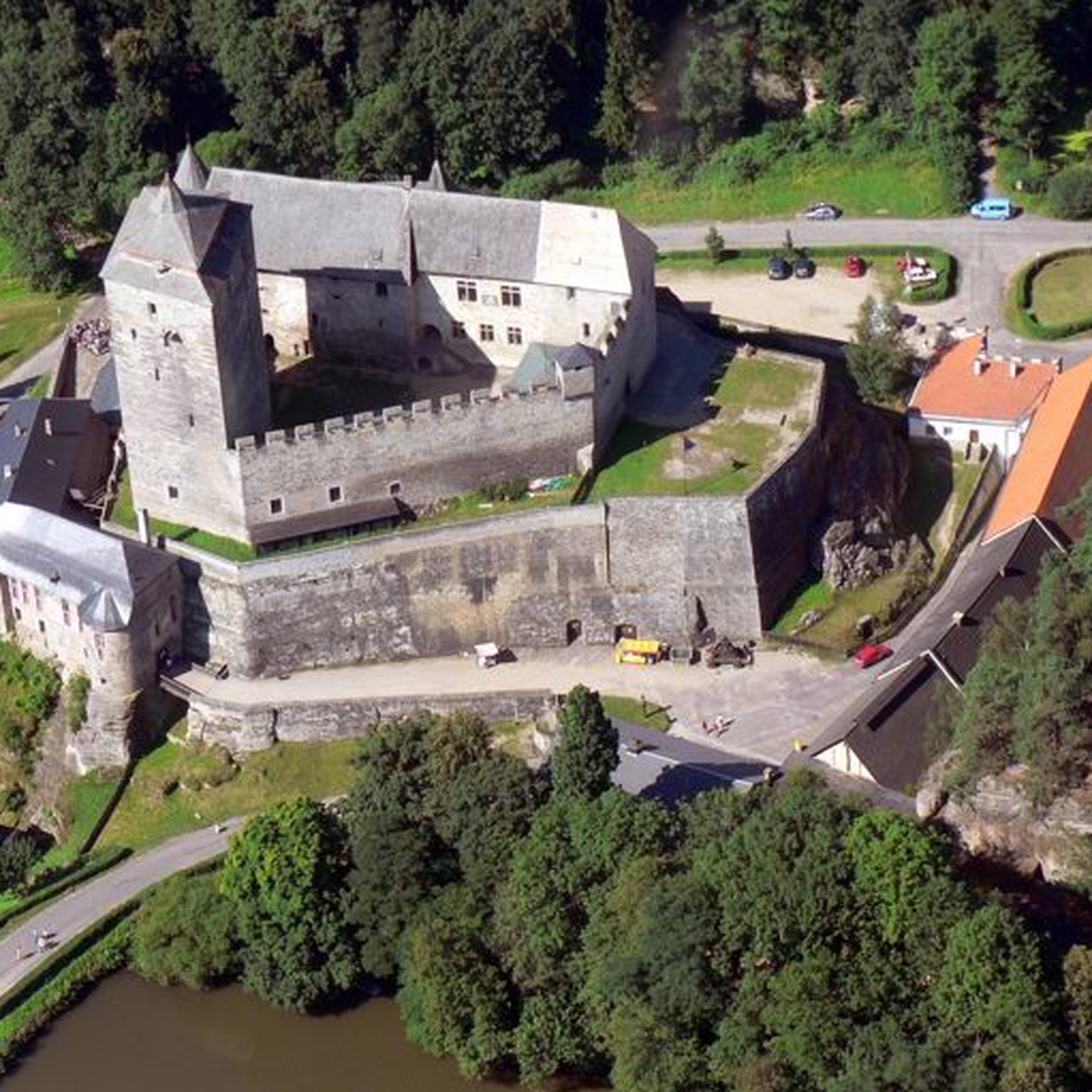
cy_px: 548
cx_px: 402
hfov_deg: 13.4
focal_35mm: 130
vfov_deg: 13.4
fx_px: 4640
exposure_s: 1/320
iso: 80
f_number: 4
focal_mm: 18.2
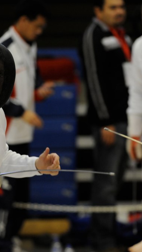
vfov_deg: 4.6
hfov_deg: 2.6
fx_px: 3169
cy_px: 126
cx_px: 81
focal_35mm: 474
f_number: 4
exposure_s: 1/250
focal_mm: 300
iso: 2500
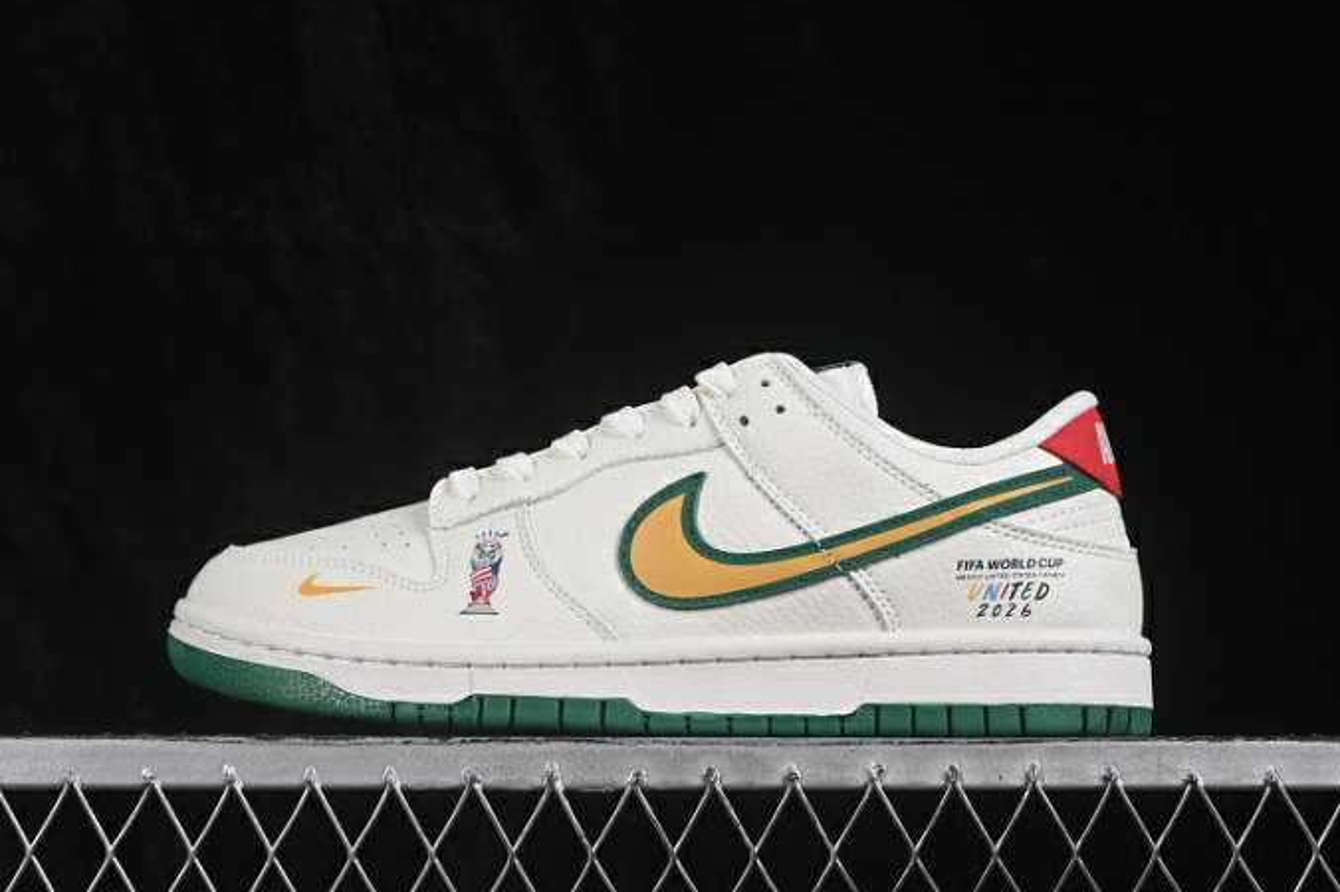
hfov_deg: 25.1
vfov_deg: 16.8
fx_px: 3013
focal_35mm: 81
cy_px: 438
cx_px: 676
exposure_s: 1/60
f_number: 8
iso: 160
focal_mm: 50
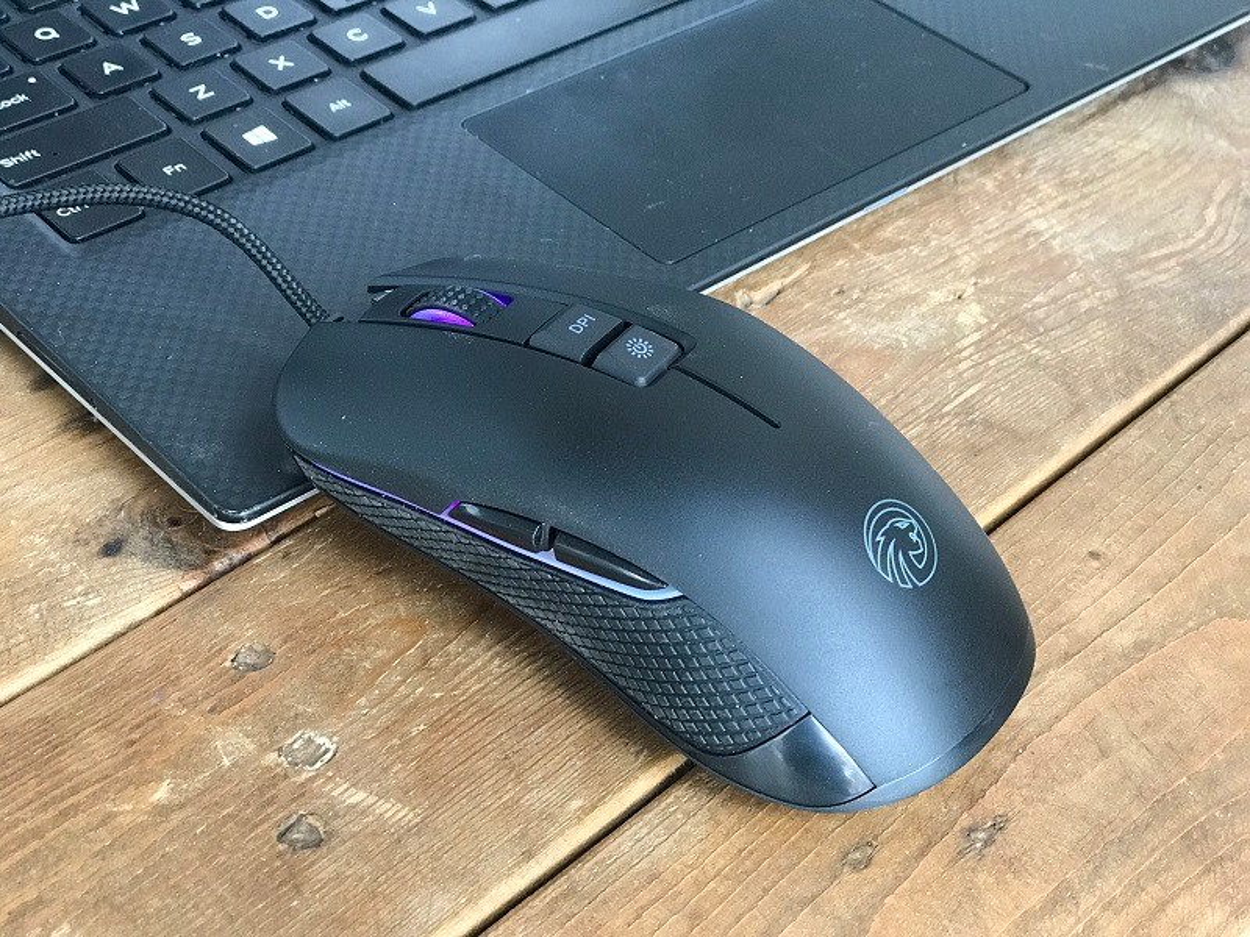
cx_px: 625
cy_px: 468
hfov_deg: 33.8
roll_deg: -3.2
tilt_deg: -42.4
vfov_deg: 25.7
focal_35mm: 57
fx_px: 2058
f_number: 2.8
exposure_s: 1/50
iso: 160
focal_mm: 6.6
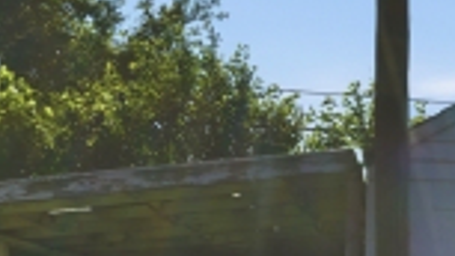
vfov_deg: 14.3
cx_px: 446
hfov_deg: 24.8
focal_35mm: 82
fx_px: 989
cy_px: 307
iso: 800
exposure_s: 1/640
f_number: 11
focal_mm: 16
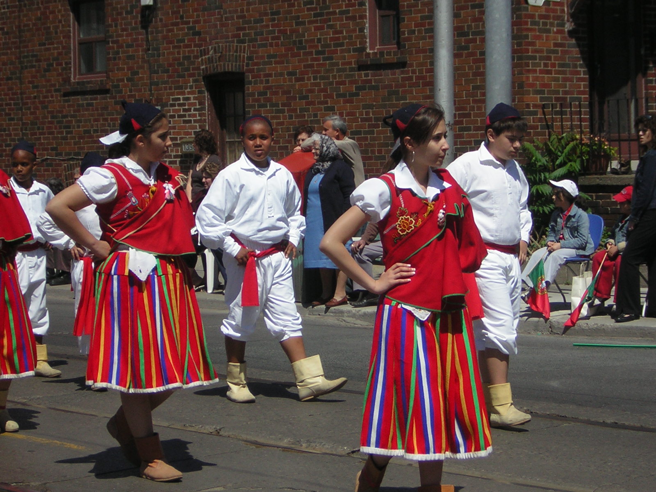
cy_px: 246
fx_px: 2047
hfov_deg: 18.2
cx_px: 328
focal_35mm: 108
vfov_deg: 13.7
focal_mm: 14.1
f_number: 4.7
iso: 50
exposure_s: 1/748
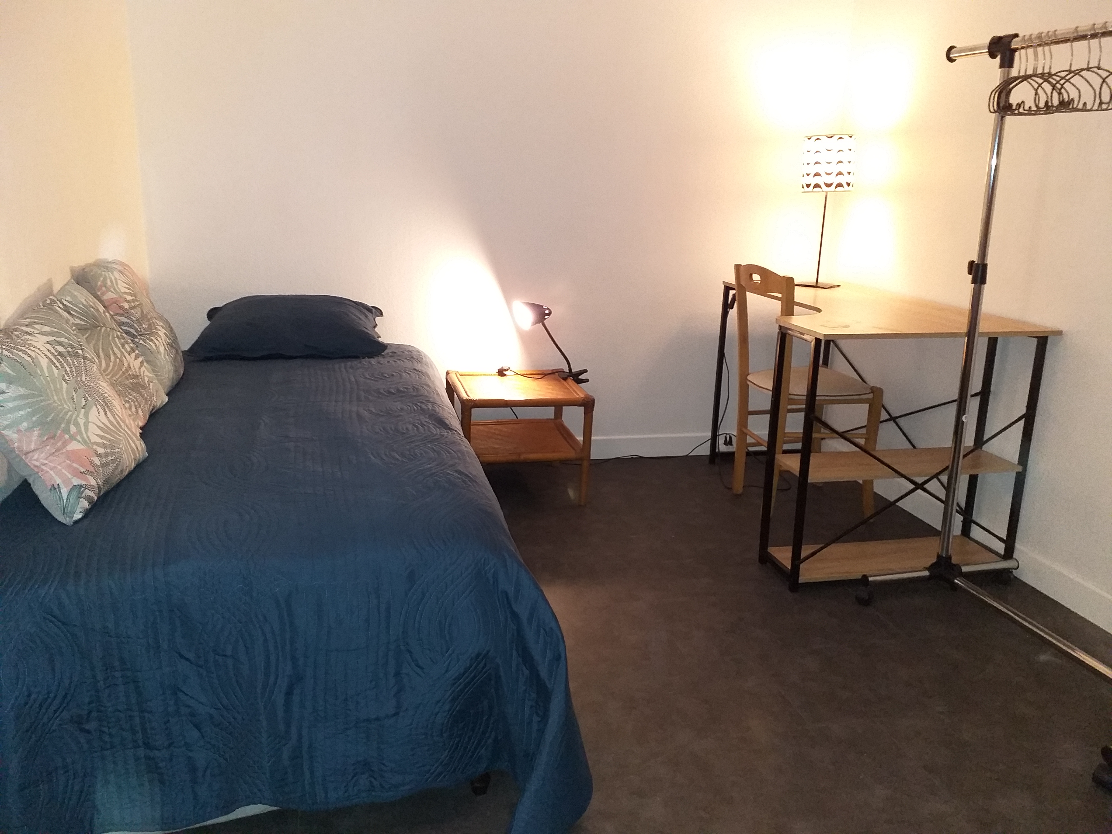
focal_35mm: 26
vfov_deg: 53.1
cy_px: 417
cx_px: 556
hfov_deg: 67.3
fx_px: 835
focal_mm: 3.6
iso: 250
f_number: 1.9
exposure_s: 1/33
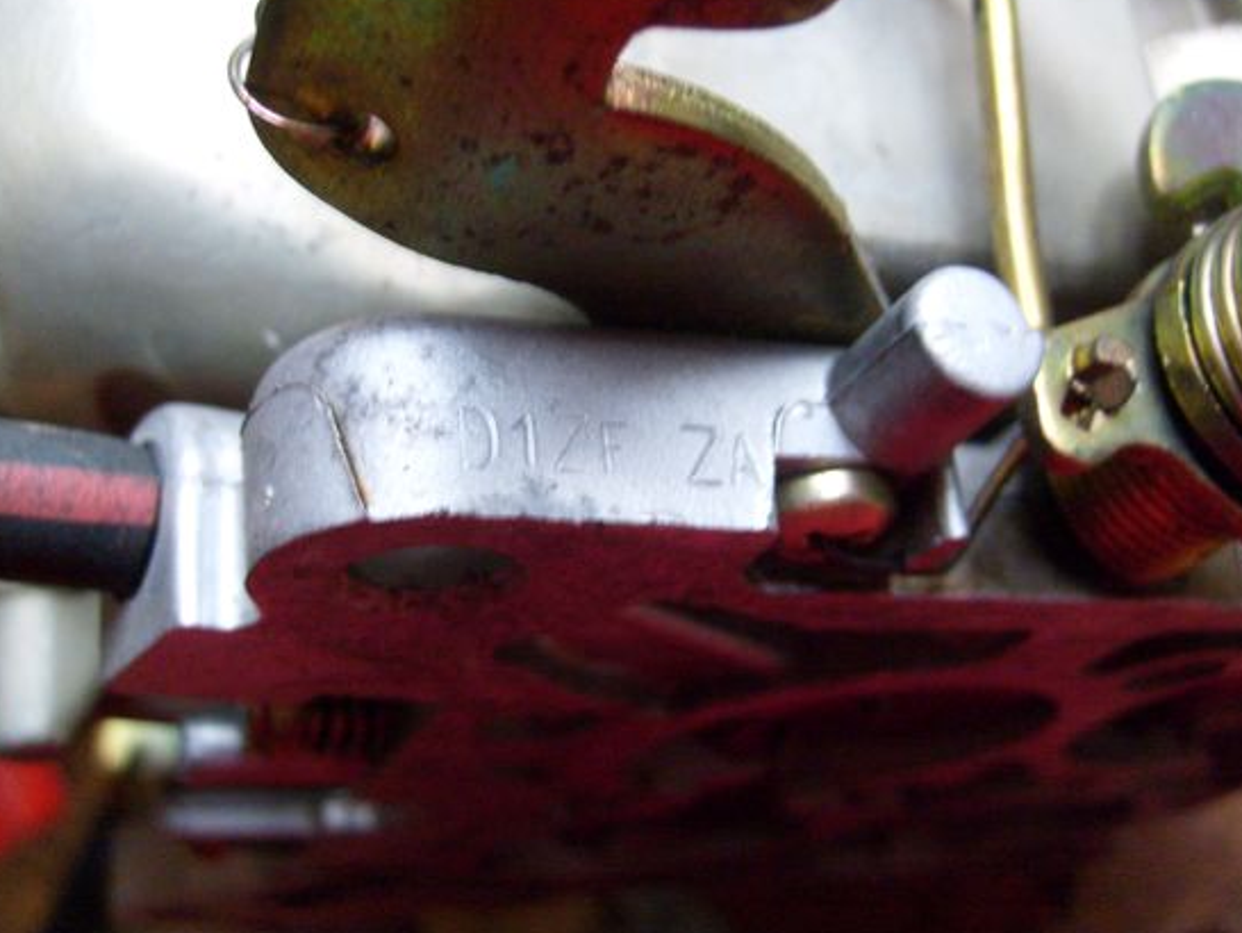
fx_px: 1472
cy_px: 439
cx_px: 639
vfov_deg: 35.2
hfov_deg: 45.8
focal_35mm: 41
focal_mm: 5.8
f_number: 2.8
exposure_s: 1/10
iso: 200
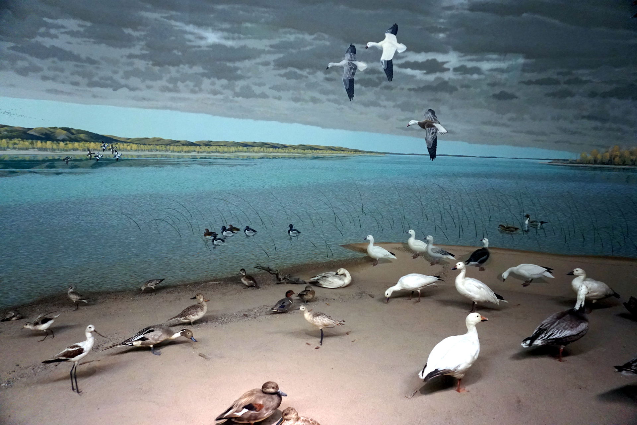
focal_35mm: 24
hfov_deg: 73.7
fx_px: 425
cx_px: 318
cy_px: 212
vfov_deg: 53.1
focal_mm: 16
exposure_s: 1/160
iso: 1250
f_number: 4
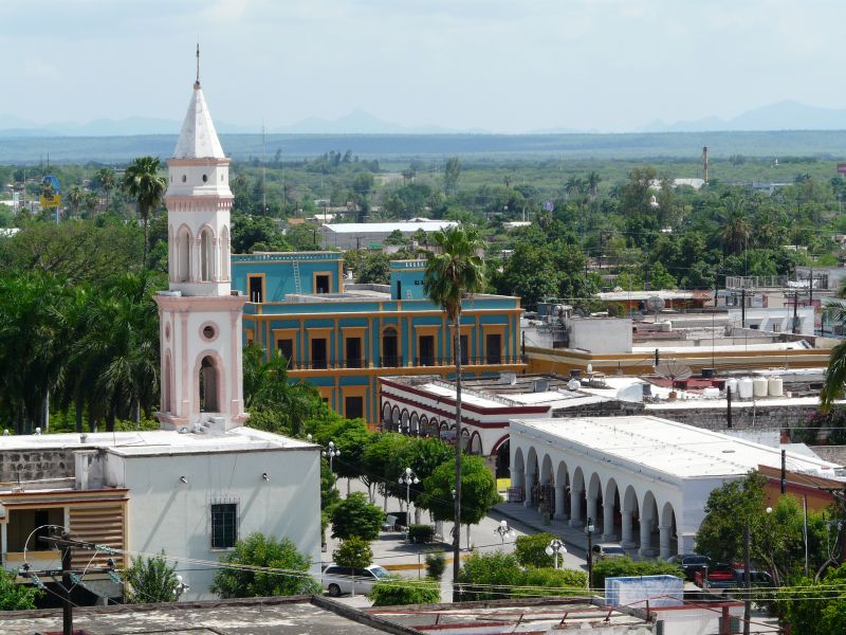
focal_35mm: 148
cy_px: 318
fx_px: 3617
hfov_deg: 13.3
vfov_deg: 10.0
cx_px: 423
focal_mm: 24.4
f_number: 5.6
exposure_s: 1/500
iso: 100
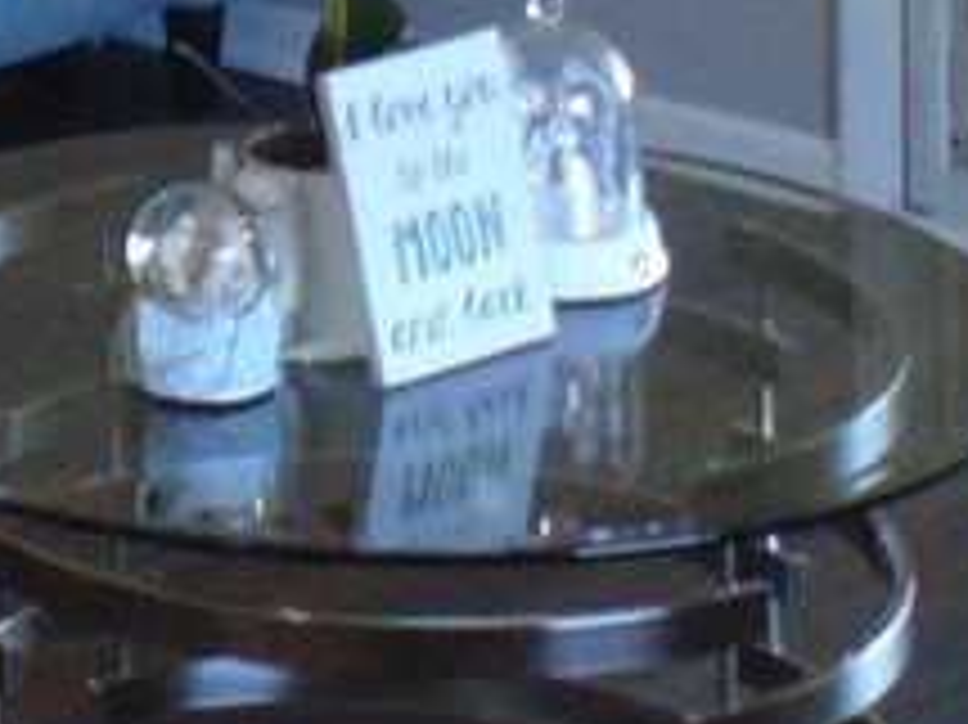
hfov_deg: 10.9
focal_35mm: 164
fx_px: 4584
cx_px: -986
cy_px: -760
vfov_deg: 8.5
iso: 200
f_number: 3.1
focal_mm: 4
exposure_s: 1/30
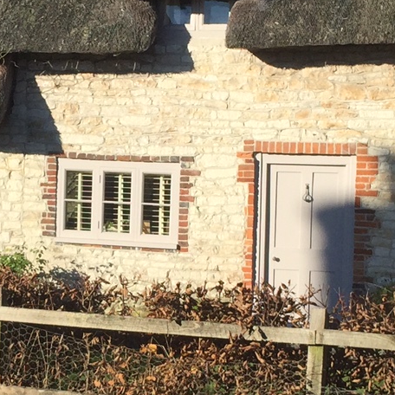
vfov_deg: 15.1
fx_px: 1485
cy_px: 292
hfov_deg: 15.1
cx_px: 98
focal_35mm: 115
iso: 32
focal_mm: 4.15
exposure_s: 1/1647
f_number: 2.2
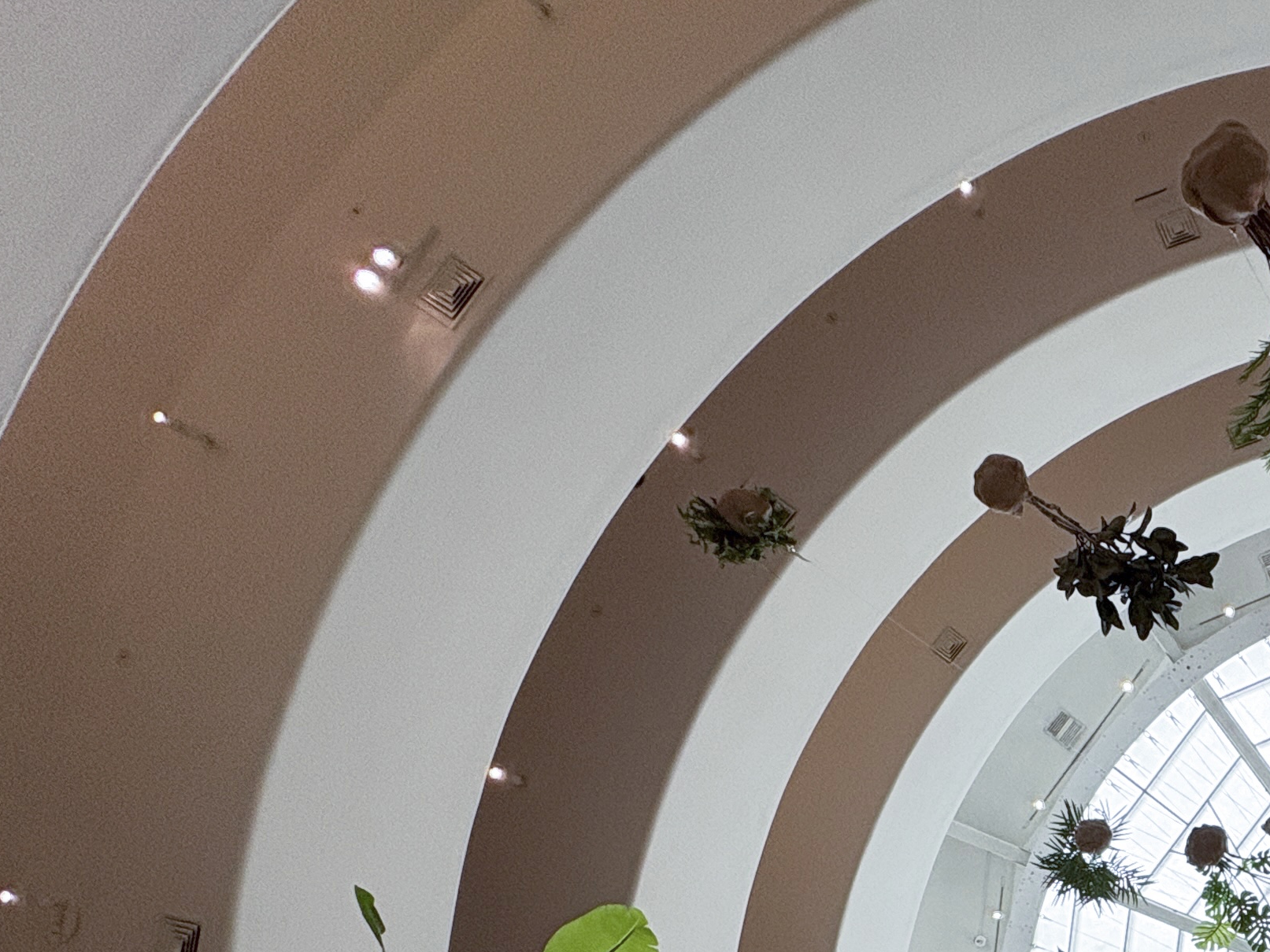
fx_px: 1284
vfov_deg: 34.5
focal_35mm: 35
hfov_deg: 41.6
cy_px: 1076
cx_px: 1403
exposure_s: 1/60
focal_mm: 2.22
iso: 160
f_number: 2.2
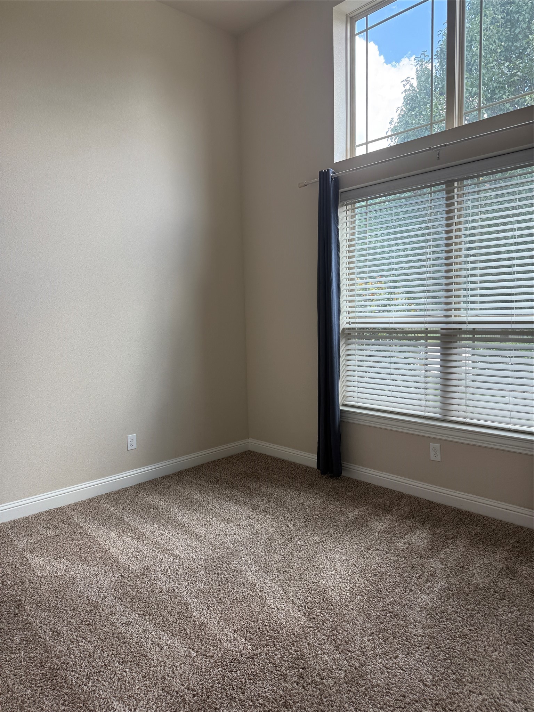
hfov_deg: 56.8
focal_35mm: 24
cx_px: 267
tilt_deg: -3.8
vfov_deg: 71.6
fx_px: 494
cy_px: 356
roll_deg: +1.9
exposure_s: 1/158
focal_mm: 6.76
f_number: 1.78
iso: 80
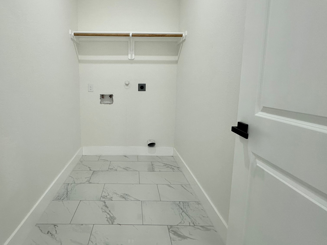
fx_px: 179
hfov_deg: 83.7
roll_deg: -0.6
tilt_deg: -6.8
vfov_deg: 68.4
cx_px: 132
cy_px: 105
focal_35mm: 19
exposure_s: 1/120
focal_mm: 2.22
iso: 200
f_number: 2.2
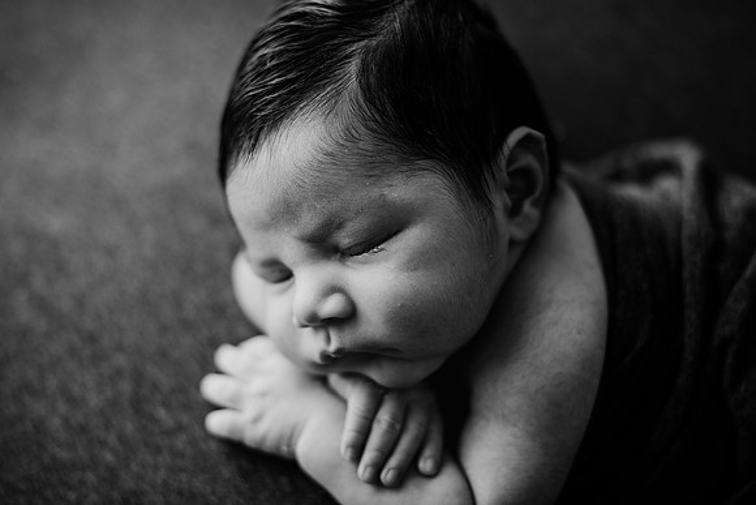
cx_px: 378
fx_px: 1050
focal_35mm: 50
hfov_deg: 39.6
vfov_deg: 27.0
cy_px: 252
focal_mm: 50
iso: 100
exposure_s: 1/160
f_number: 2.2
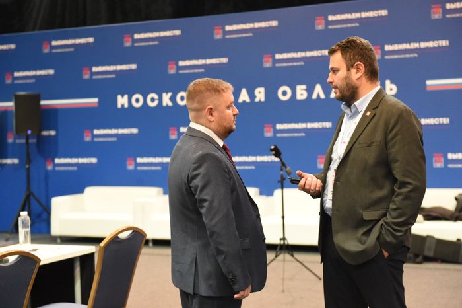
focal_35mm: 62
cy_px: 154
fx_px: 795
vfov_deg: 21.9
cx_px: 231
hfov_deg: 32.4
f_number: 4
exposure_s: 1/500
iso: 12800
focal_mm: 62
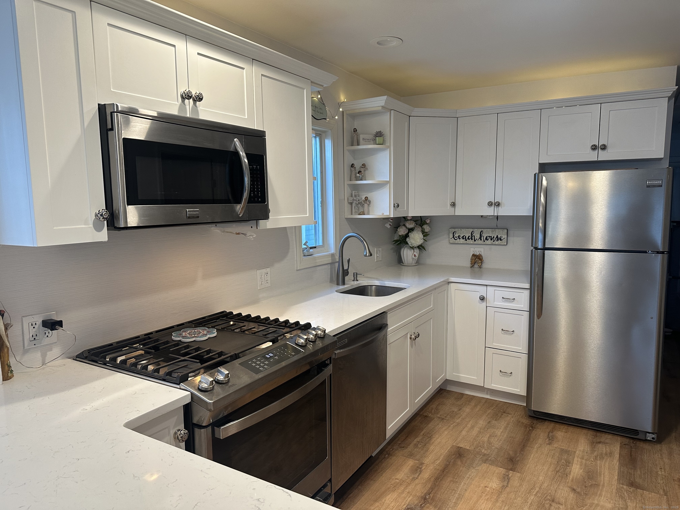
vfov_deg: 56.8
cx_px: 340
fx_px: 471
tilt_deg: -5.7
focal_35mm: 24
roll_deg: +0.5
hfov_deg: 71.6
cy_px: 255
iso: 125
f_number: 1.78
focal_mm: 6.86
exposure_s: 1/60
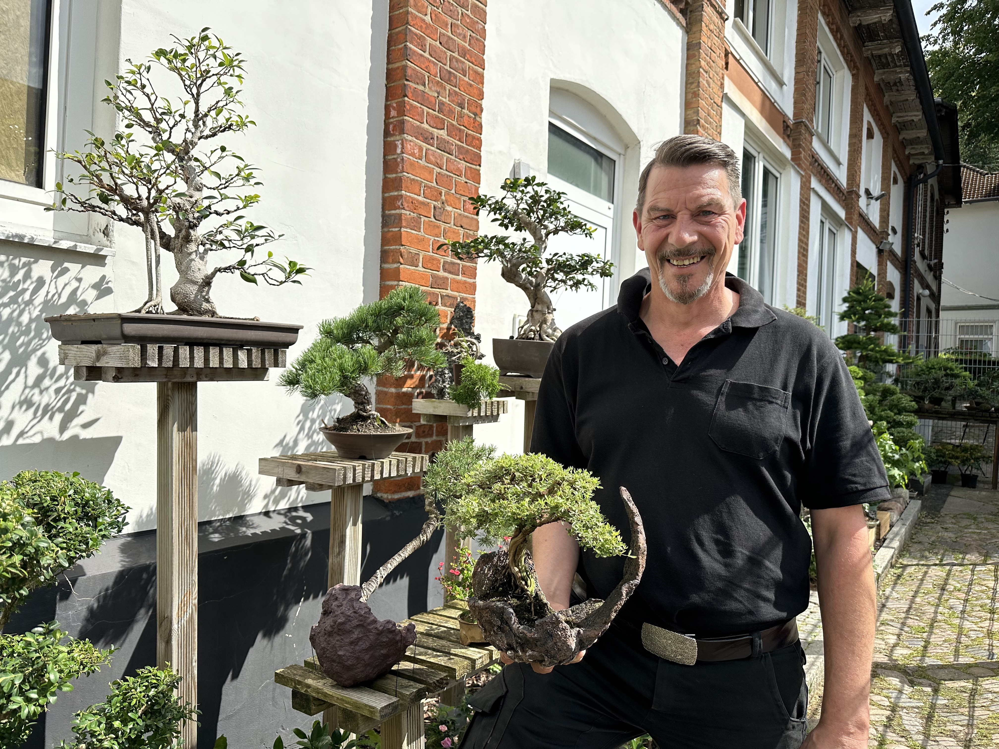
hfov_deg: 71.6
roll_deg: -2.1
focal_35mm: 24
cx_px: 500
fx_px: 693
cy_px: 374
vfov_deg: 56.8
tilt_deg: +0.0
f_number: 1.78
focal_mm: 6.86
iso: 80
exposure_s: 1/4184
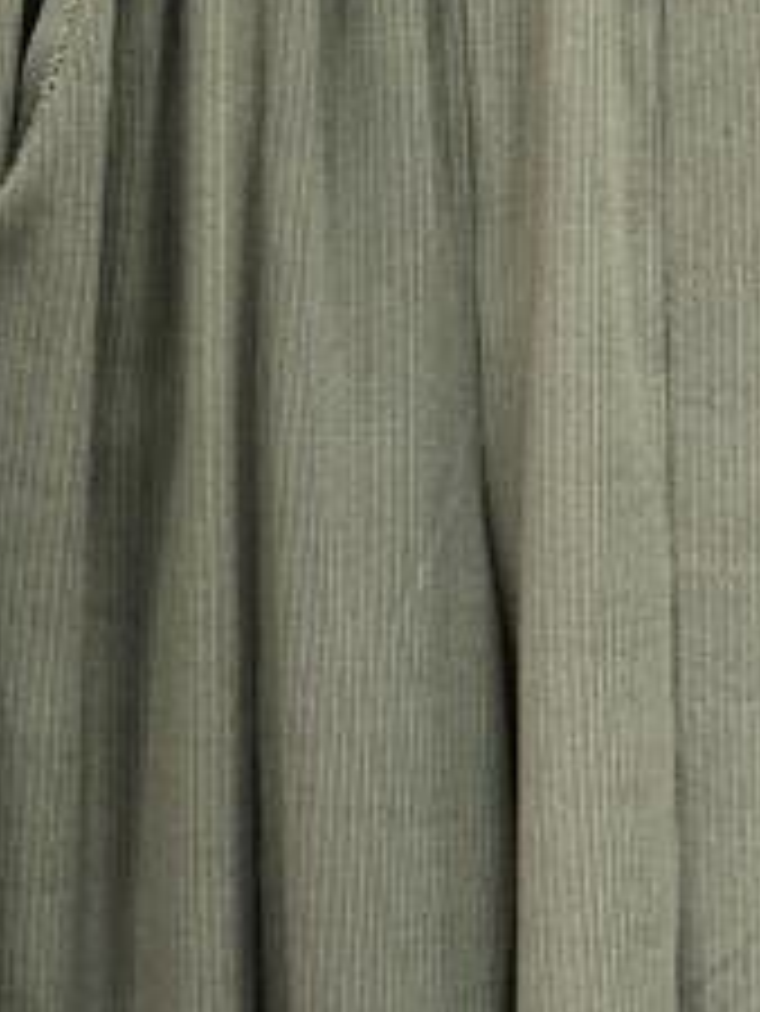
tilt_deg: -5.6
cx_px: 315
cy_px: 540
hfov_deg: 16.2
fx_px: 2661
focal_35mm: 91
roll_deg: -0.8
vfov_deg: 21.5
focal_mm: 6.86
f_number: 1.78
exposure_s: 1/50
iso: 125
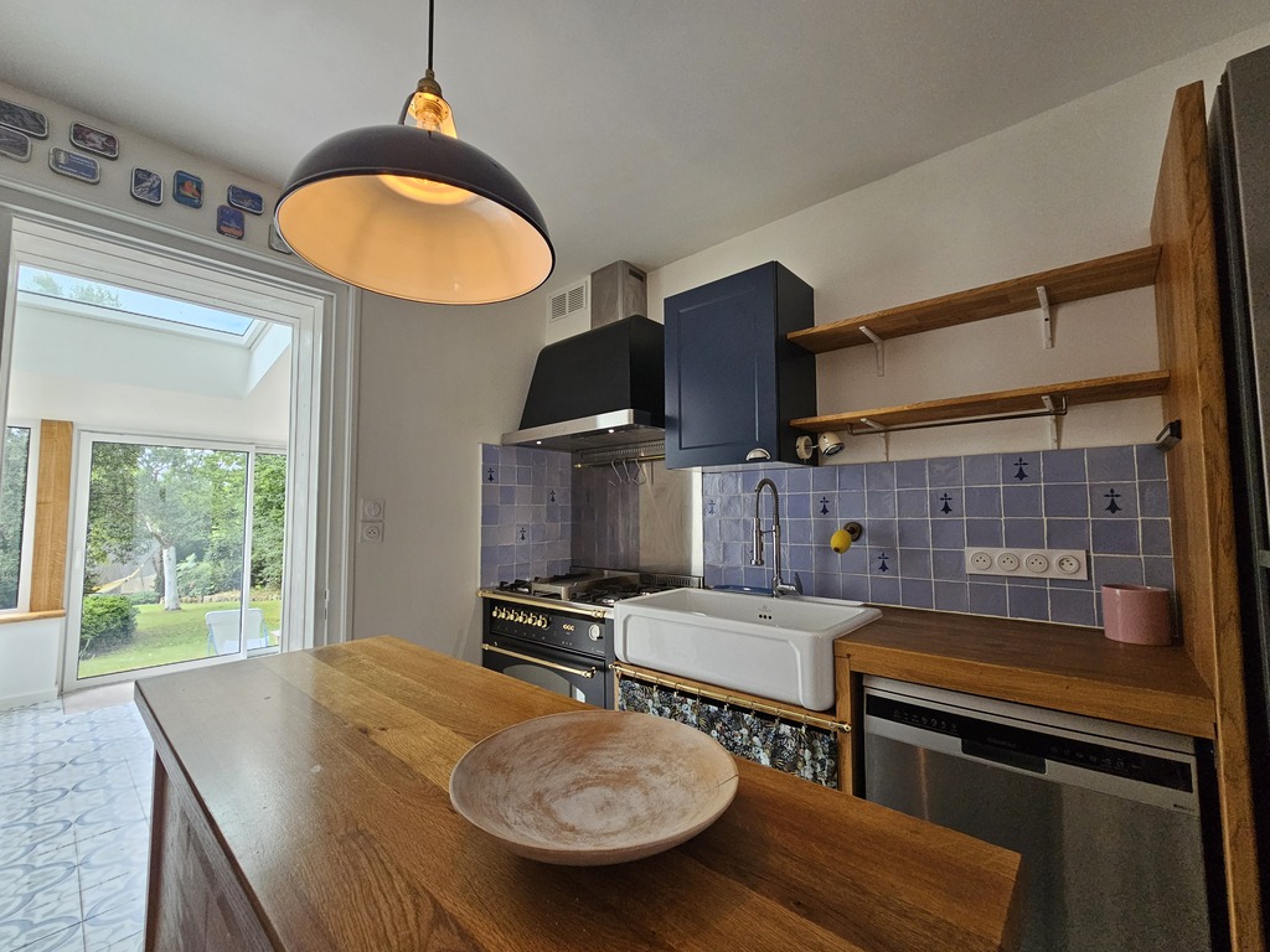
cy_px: 476
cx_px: 635
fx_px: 477
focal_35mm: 13
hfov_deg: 106.2
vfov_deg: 89.9
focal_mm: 2.2
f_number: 2.2
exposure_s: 1/359
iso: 250
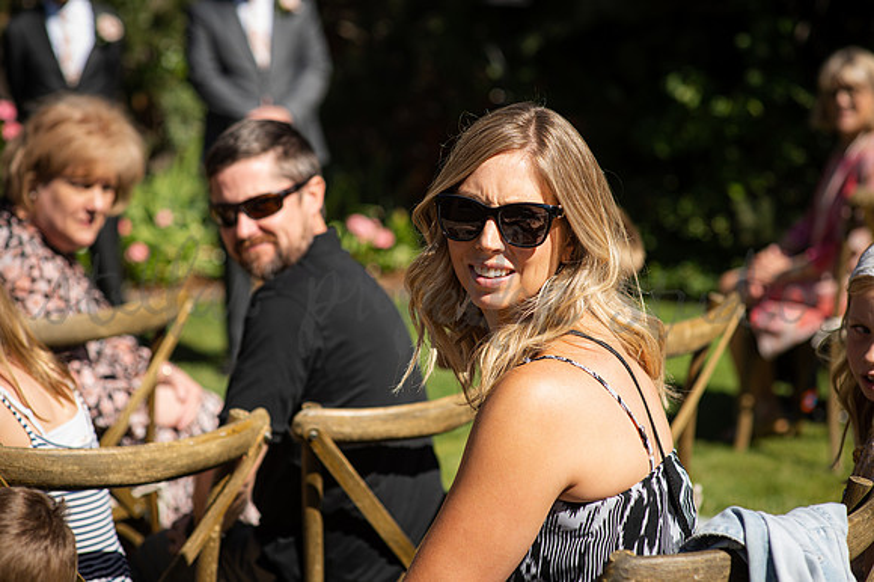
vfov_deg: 16.1
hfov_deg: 23.9
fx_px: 2062
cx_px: 437
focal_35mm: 85
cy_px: 291
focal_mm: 85
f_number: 3.2
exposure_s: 1/1600
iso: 200
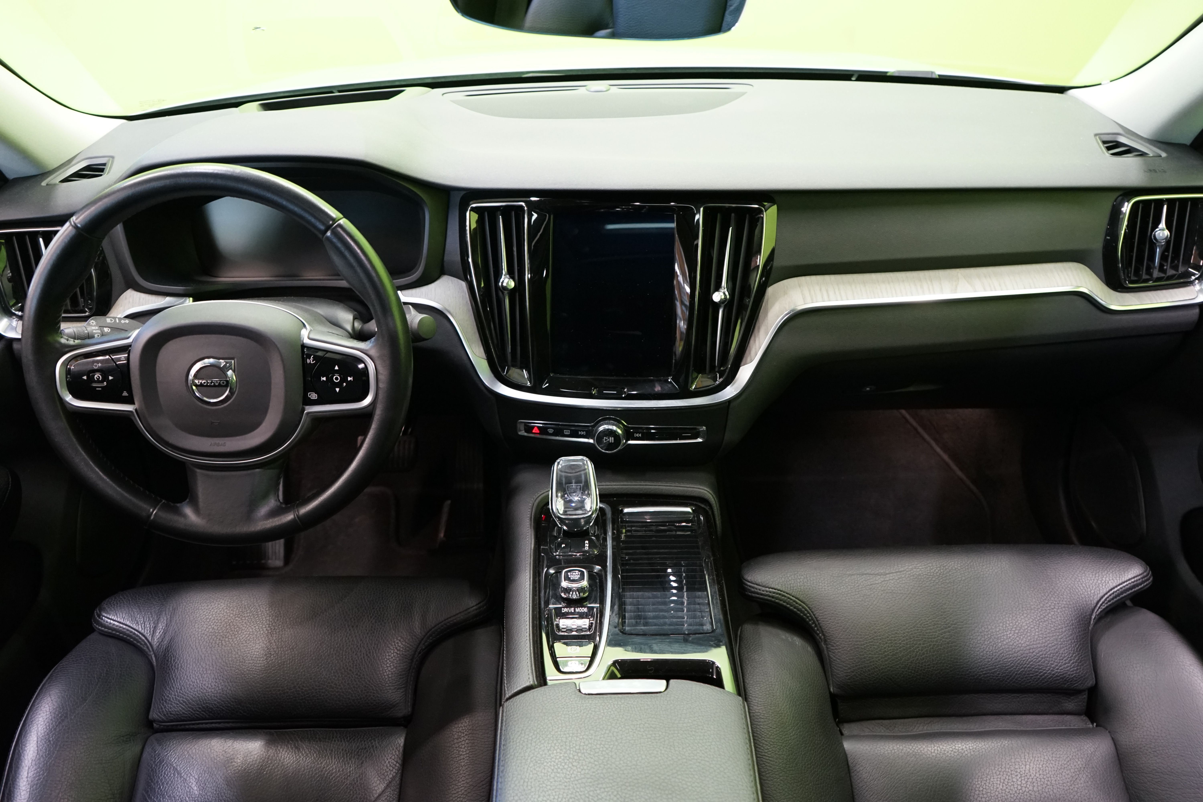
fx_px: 969
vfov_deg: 45.0
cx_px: 602
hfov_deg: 63.7
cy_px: 401
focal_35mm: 29
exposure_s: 1/20
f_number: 5
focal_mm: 29
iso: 2500
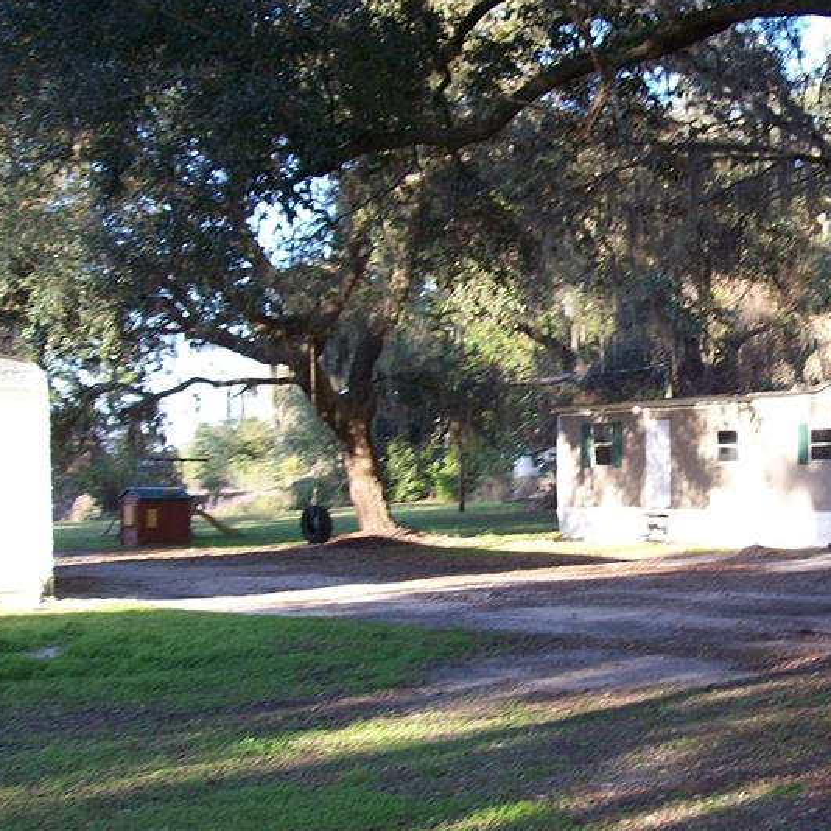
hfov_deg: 27.5
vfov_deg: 28.1
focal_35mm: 61
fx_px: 1657
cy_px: 470
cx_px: 686
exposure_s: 1/119
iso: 80
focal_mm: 6
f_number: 2.7
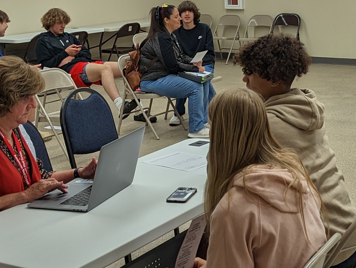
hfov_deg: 26.4
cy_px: 45
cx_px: 260
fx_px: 752
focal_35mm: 73
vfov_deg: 20.0
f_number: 1.85
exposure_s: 1/112
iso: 57
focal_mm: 6.81
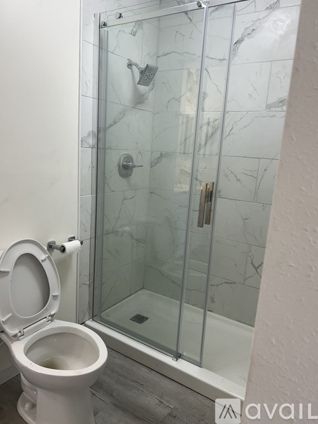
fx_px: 319
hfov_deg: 53.0
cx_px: 159
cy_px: 212
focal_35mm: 26
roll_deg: -3.7
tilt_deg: -12.1
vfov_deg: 67.3
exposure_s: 1/120
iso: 80
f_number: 1.5
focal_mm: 5.7
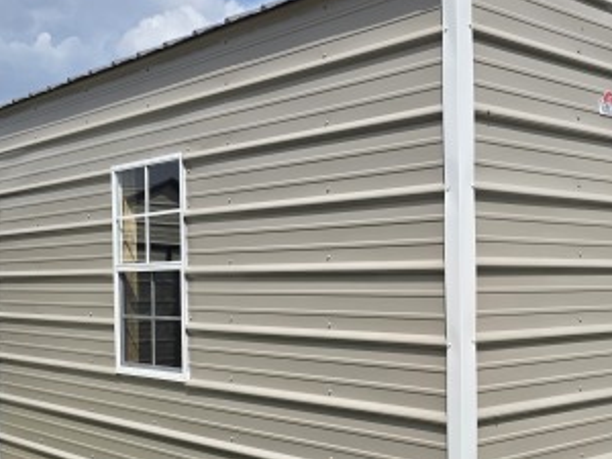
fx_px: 866
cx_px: 453
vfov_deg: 29.5
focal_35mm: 49
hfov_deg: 38.0
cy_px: 294
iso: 80
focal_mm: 6.3
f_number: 1.7
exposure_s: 1/7944
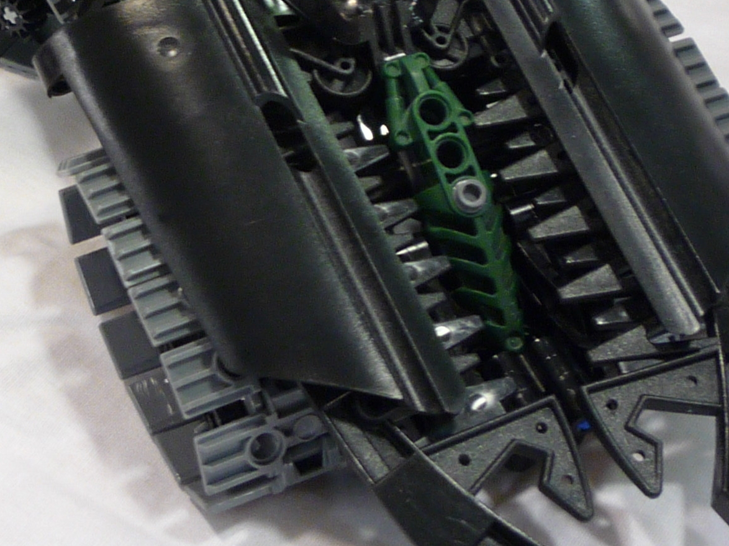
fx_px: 1874
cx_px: 106
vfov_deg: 16.1
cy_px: -43
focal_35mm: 89
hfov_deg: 21.6
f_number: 3.3
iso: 125
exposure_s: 1/10
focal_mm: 5.2
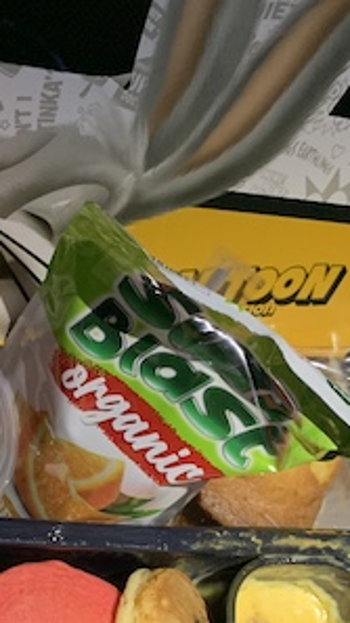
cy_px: 413
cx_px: -19
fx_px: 1007
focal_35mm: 61
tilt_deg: -55.8
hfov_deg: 19.0
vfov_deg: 34.1
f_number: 1.8
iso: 400
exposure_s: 1/31
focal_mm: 4.25
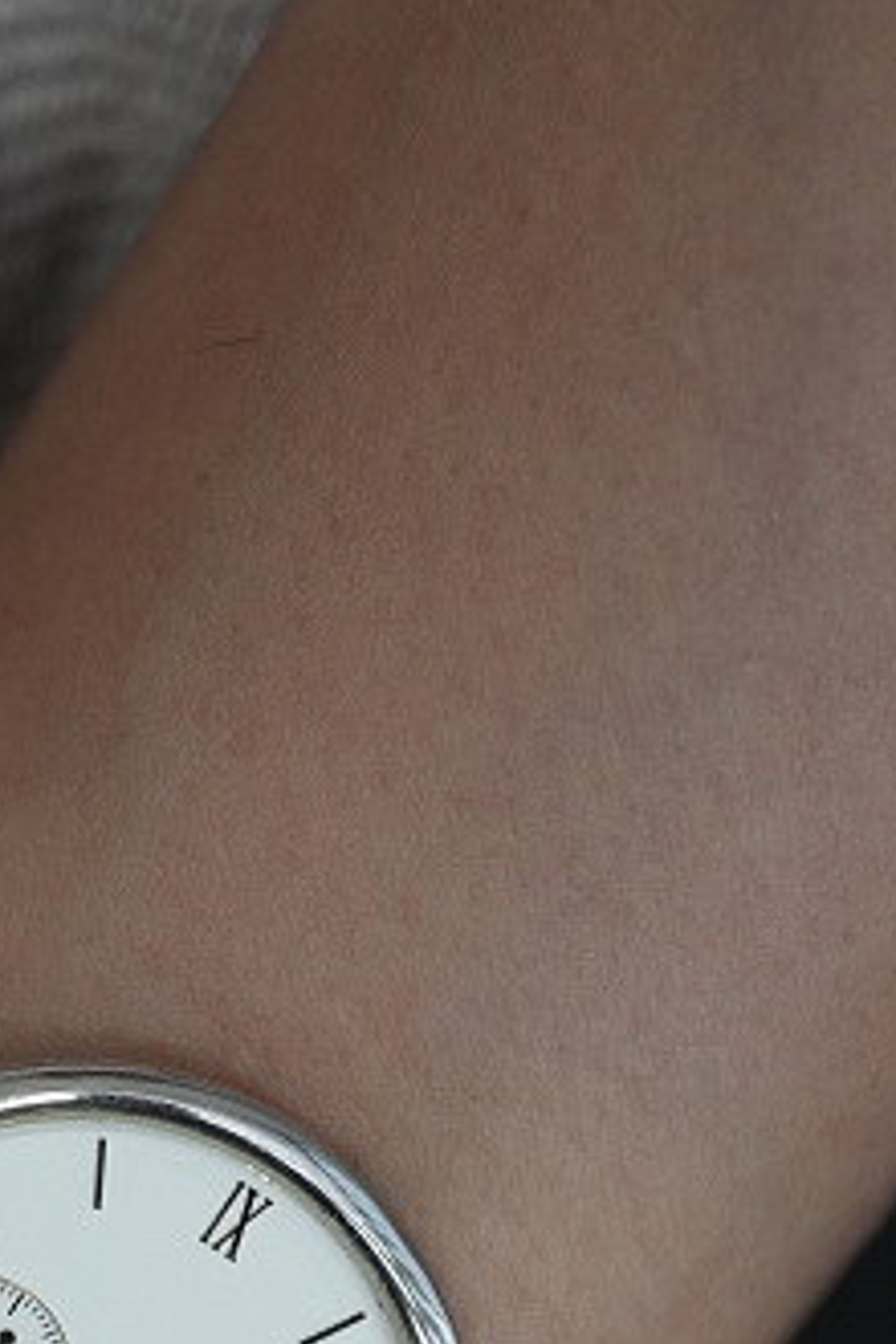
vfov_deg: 9.2
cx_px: 81
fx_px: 8325
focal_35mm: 223
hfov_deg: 6.1
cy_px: 1322
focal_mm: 105
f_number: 5.6
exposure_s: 1/400
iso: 3200
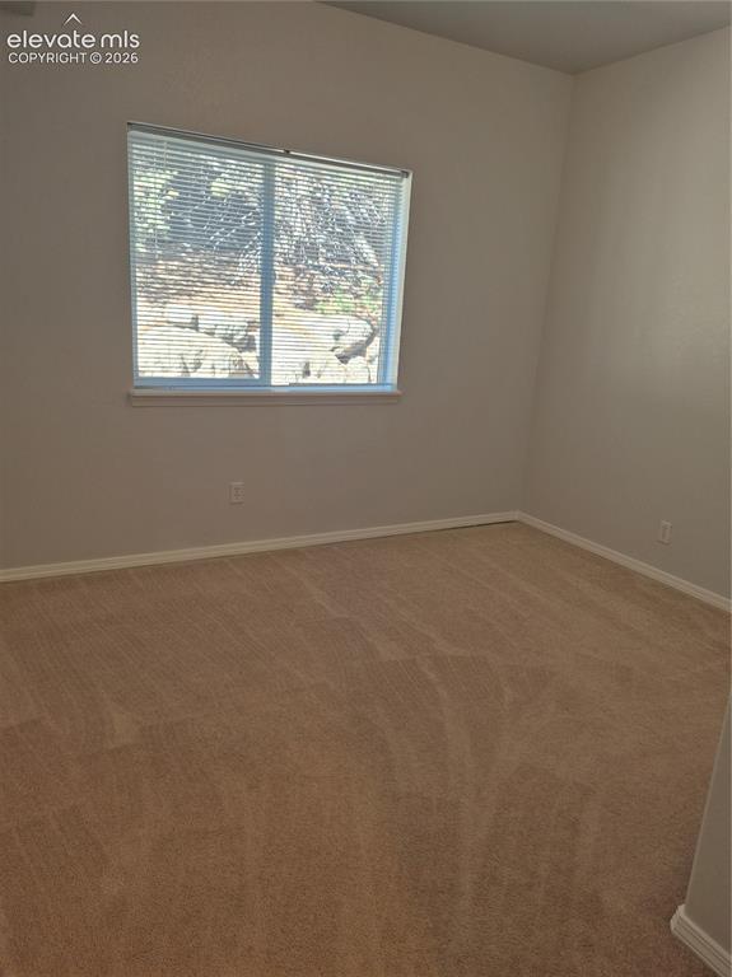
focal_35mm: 23
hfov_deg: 58.8
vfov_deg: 74.0
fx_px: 649
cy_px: 488
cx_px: 366
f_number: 1.8
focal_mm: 5.4
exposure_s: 1/120
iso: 100
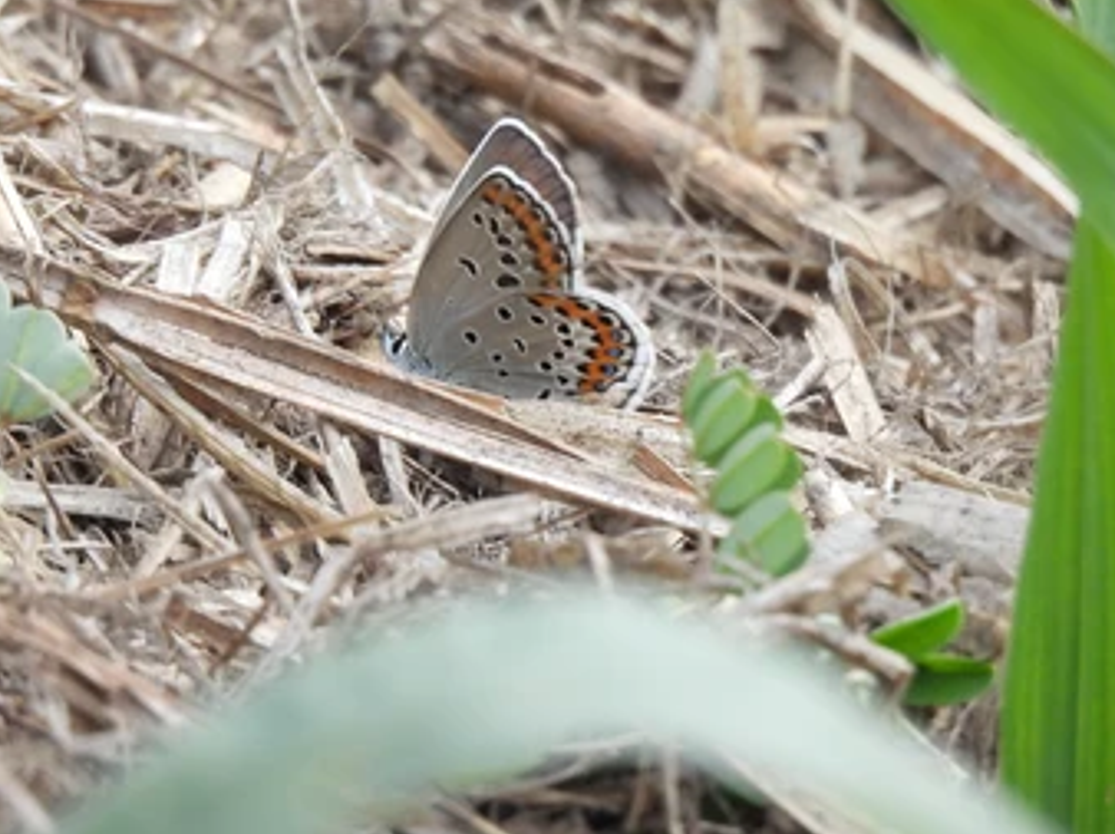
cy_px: 283
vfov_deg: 1.1
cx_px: 551
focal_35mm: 1327
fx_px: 42713
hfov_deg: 1.5
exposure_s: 1/125
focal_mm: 125
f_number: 5.6
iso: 100
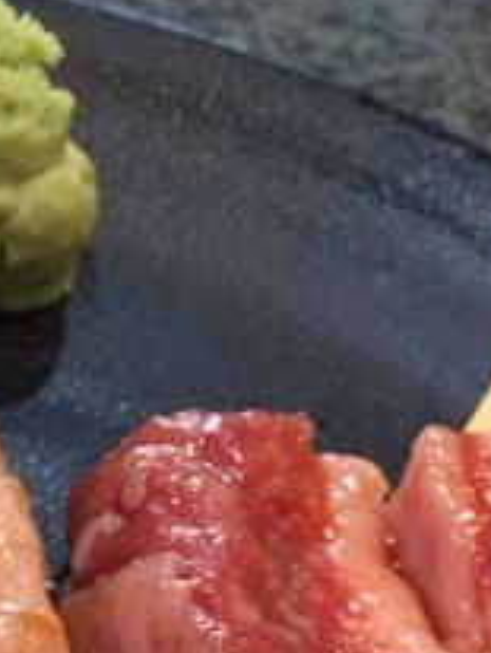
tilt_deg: -47.5
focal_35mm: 90
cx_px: -133
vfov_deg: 20.7
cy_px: 716
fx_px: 1699
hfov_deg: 15.7
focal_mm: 4.15
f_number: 2.2
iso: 100
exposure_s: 1/10
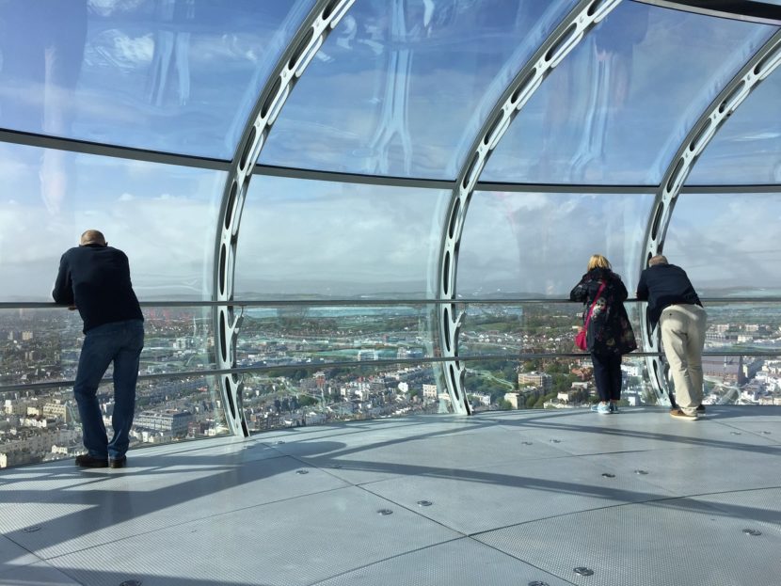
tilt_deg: -0.3
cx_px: 390
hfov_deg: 61.6
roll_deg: -0.4
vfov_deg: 48.3
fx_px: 654
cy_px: 293
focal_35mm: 29
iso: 32
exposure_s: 1/1721
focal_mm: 4.15
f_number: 2.2
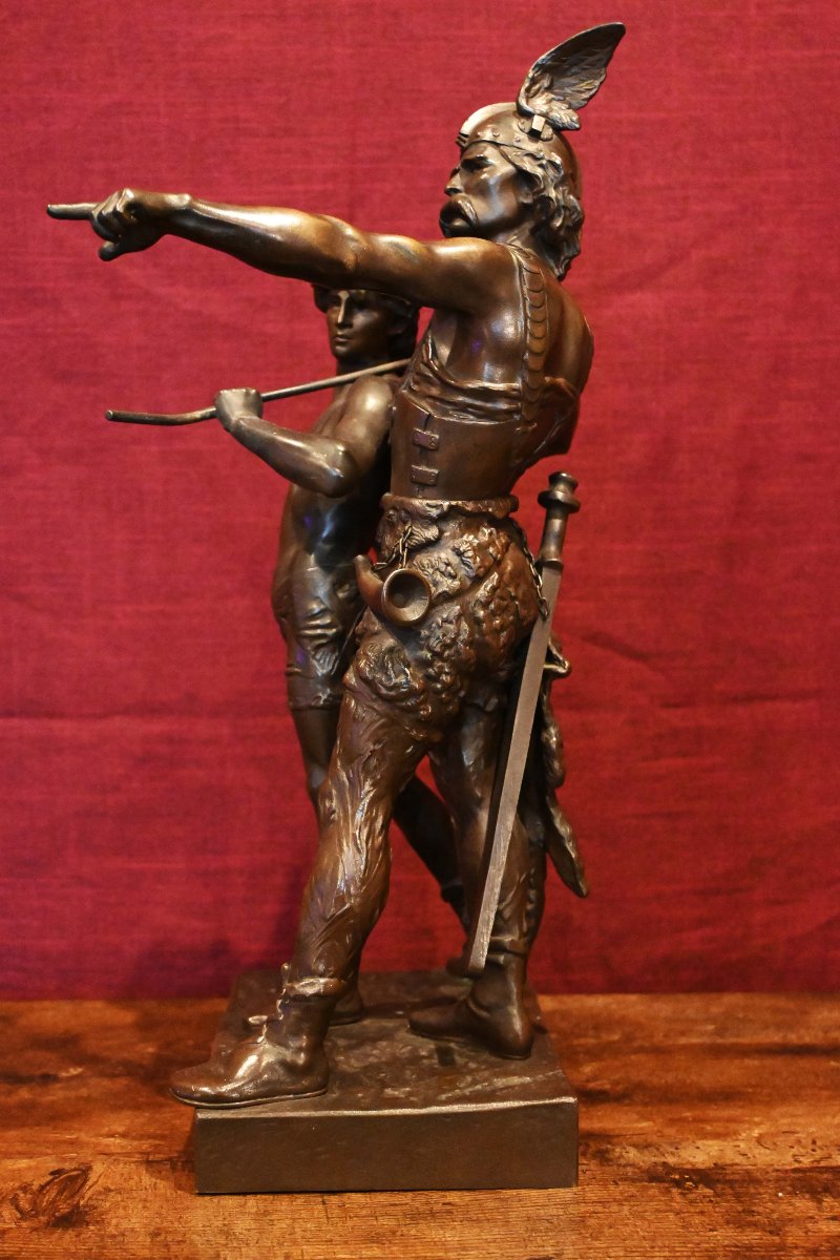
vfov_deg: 47.2
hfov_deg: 32.4
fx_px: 1444
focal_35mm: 41
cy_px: 630
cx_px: 420
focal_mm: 27.5
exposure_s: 1/60
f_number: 4.5
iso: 10000
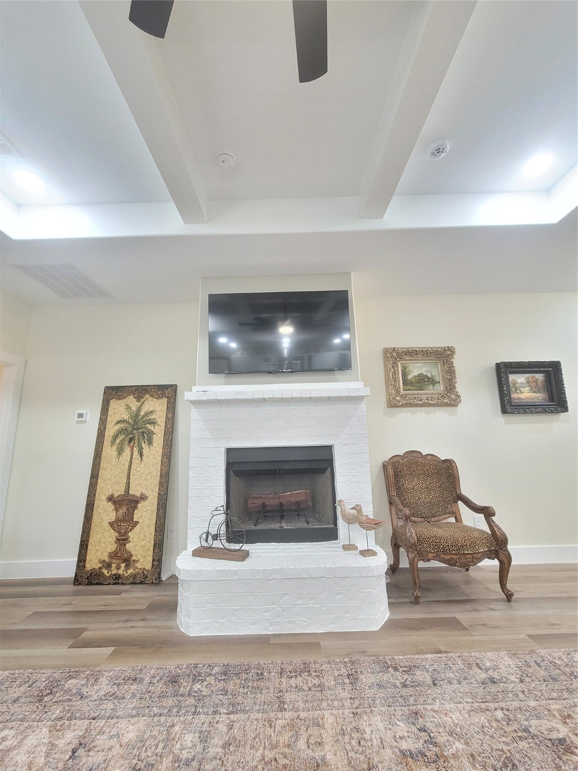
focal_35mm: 13
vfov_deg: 106.2
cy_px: 386
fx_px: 289
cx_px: 289
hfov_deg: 89.9
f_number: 2.2
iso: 500
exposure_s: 1/30
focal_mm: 2.2
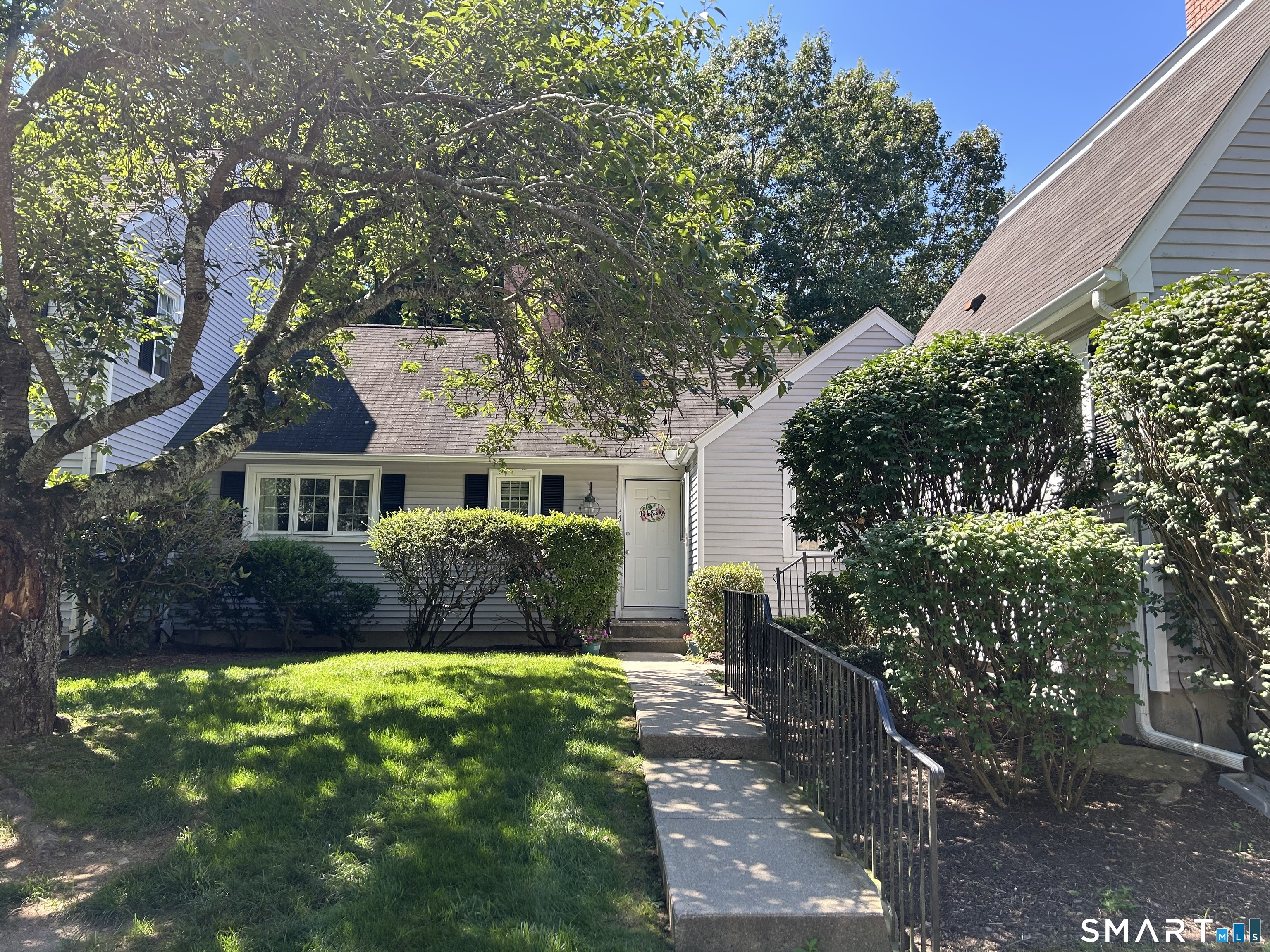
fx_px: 954
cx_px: 635
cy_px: 476
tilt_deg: +6.0
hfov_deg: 67.3
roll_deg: -0.1
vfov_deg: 53.1
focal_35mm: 26
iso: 50
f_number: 1.5
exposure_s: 1/658
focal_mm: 5.7
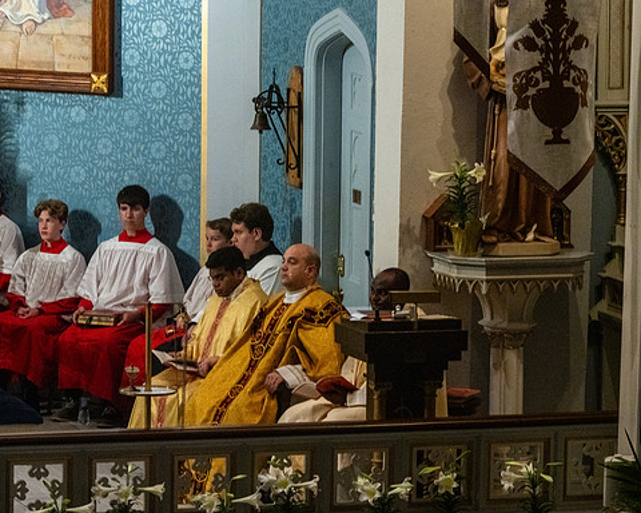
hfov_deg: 8.5
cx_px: 326
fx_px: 4306
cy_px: 256
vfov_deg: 6.8
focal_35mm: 227
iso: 5000
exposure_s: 1/60
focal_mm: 200
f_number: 14
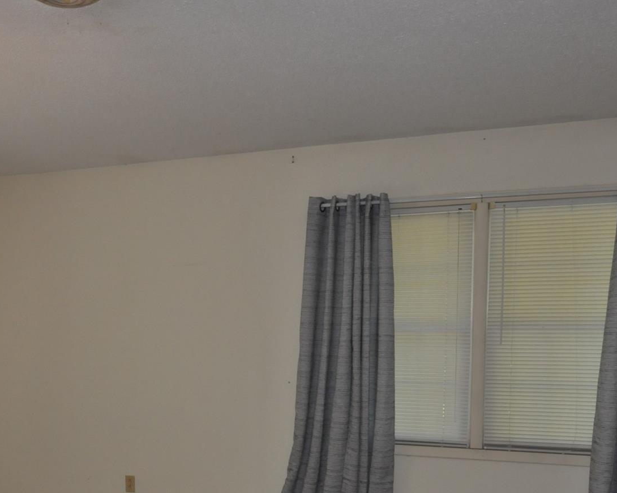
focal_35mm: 37
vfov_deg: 39.1
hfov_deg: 47.5
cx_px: 166
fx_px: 676
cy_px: 366
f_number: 5.6
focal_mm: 14
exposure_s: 1/60
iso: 800
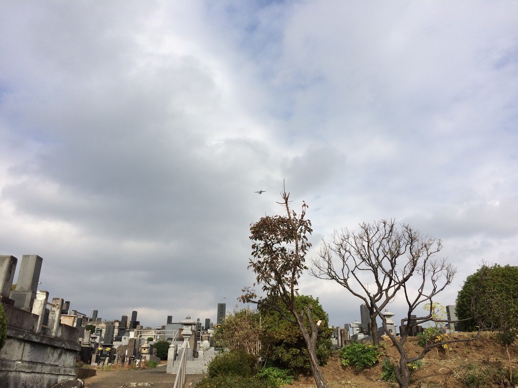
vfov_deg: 48.2
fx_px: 434
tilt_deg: +19.8
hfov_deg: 61.7
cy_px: 194
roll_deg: -0.7
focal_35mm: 29
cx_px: 259
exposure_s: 1/3165
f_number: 2.2
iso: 32
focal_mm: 4.15
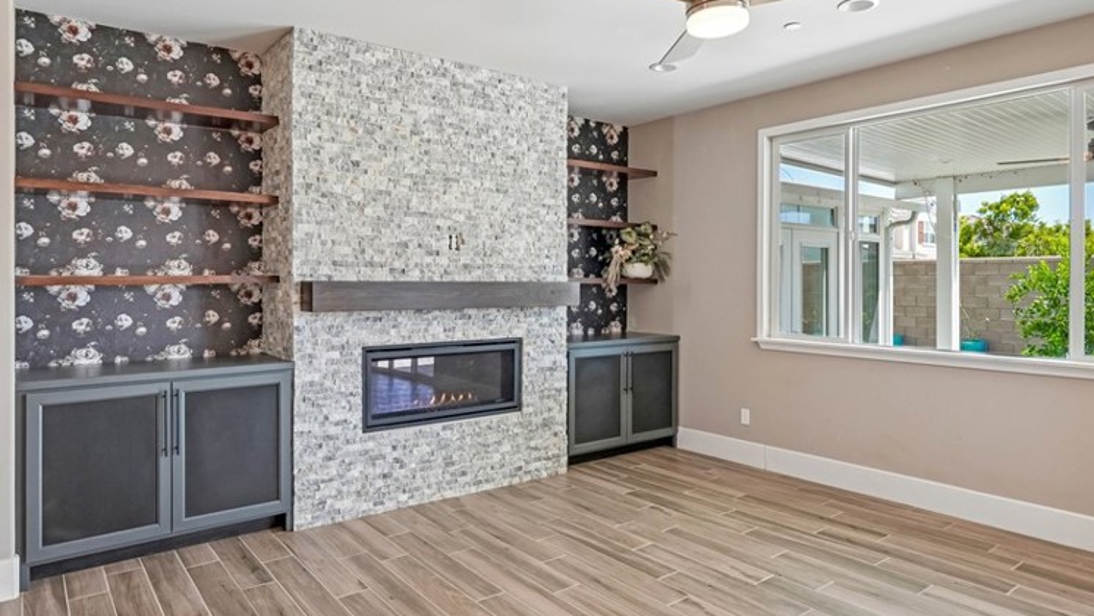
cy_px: 280
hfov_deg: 78.7
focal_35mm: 23
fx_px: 667
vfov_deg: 49.5
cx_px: 551
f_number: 8
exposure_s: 1/30
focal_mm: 16
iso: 640
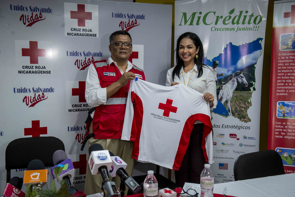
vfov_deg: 31.9
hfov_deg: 46.4
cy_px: 98
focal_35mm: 42
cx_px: 148
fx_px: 344
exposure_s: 1/125
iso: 1600
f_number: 8
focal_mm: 42
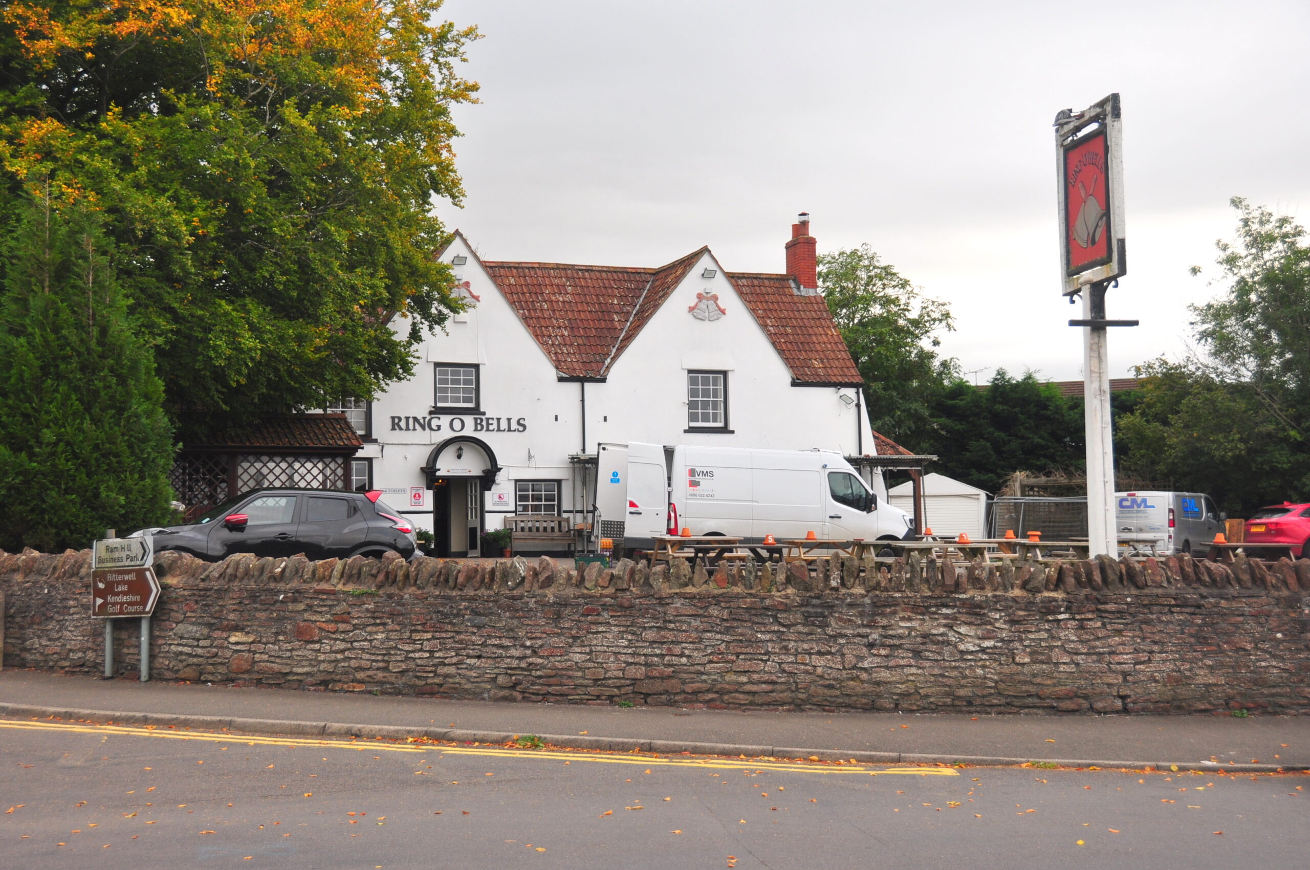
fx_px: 1744
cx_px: 655
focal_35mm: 48
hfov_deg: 41.2
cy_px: 435
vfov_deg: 28.0
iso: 200
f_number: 5.6
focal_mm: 32
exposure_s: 1/200
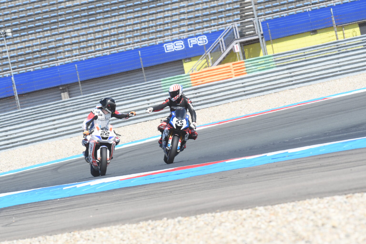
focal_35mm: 450
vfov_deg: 3.1
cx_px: 183
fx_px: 4575
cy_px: 122
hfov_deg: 4.6
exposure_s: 1/640
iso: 400
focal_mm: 300
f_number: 10
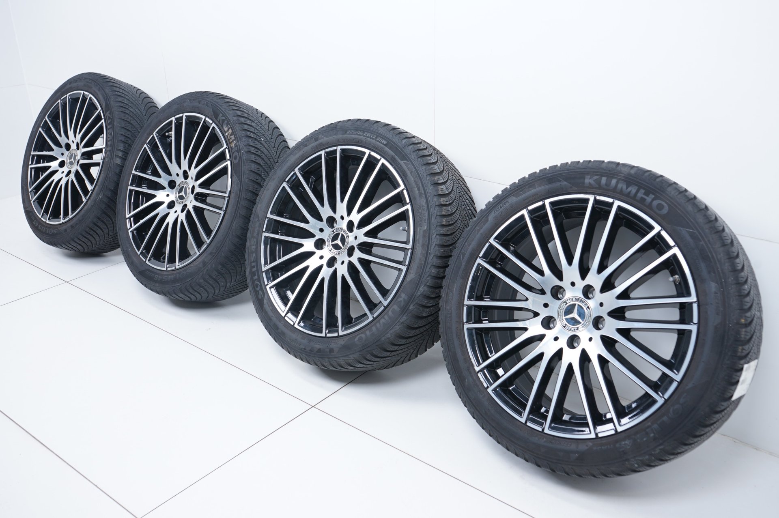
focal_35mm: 33
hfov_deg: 57.3
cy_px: 259
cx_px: 390
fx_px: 714
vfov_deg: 39.9
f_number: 7.1
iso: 250
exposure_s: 1/100
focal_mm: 33
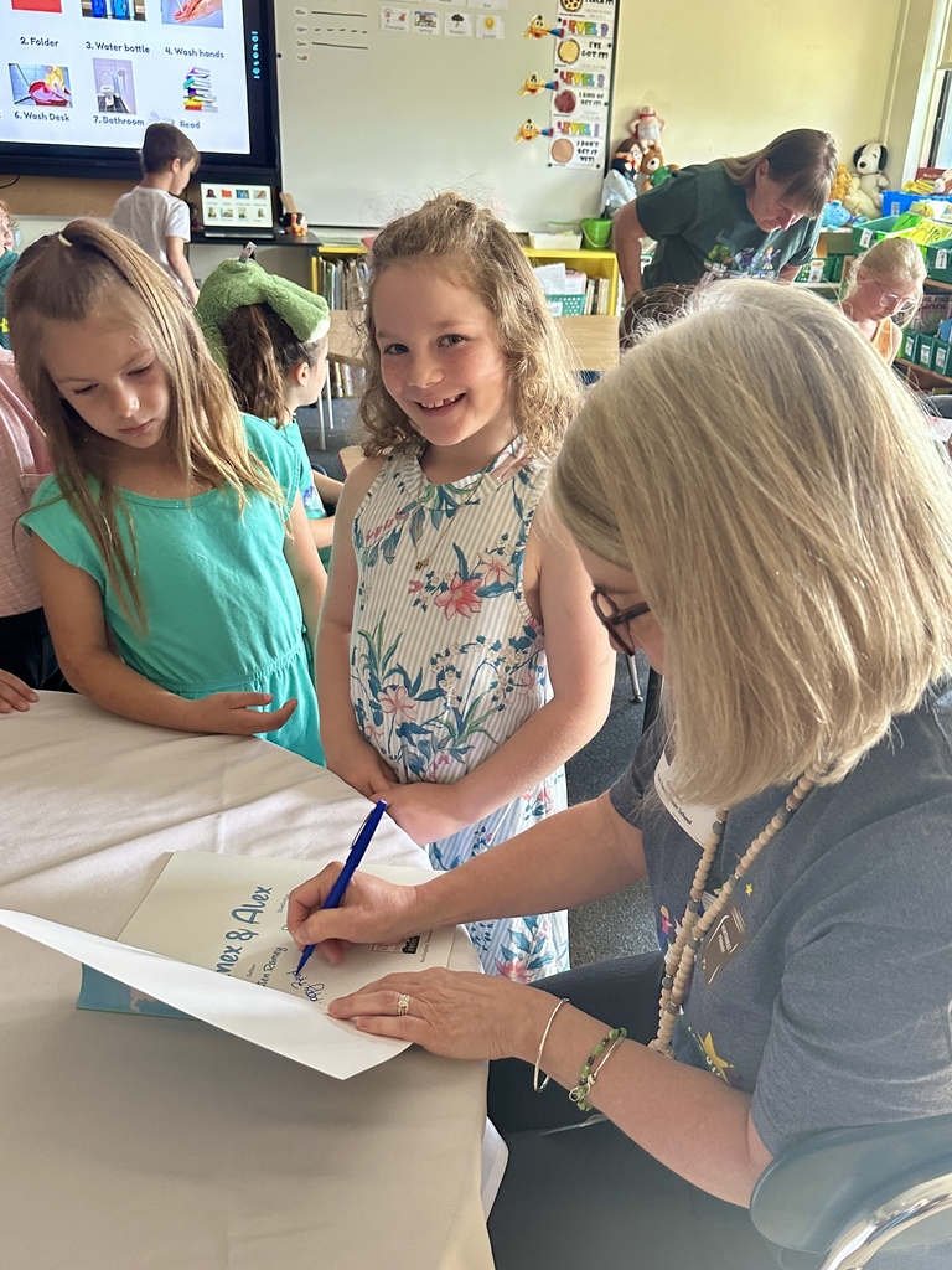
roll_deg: -3.4
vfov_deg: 71.6
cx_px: 476
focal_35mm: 24
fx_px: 880
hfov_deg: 56.8
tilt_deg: -26.7
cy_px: 635
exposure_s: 1/60
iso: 320
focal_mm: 6.86
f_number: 1.78
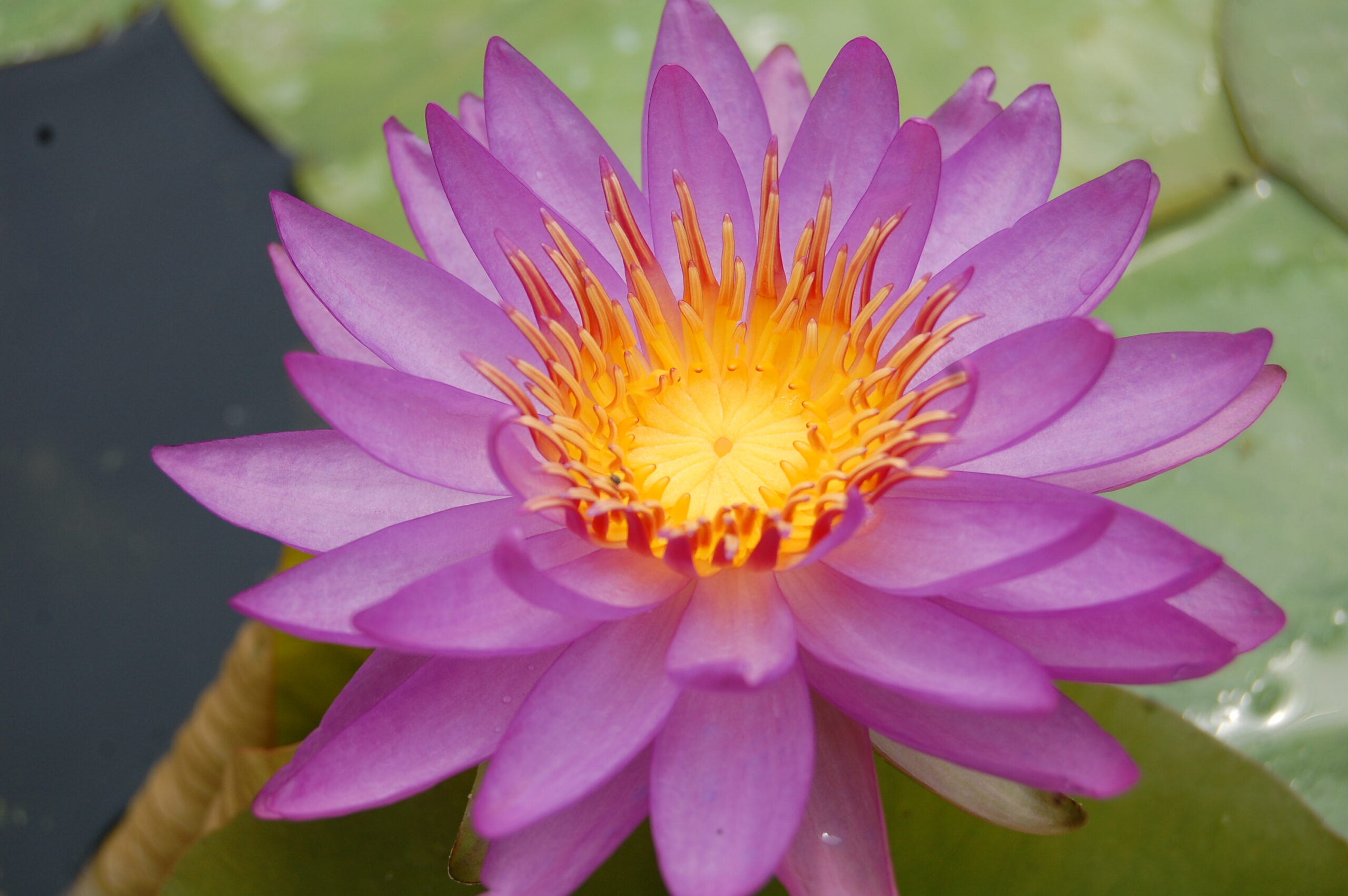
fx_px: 2694
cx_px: 674
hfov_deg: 28.1
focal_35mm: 72
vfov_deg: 18.9
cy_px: 448
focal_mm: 48
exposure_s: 1/250
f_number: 9
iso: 200
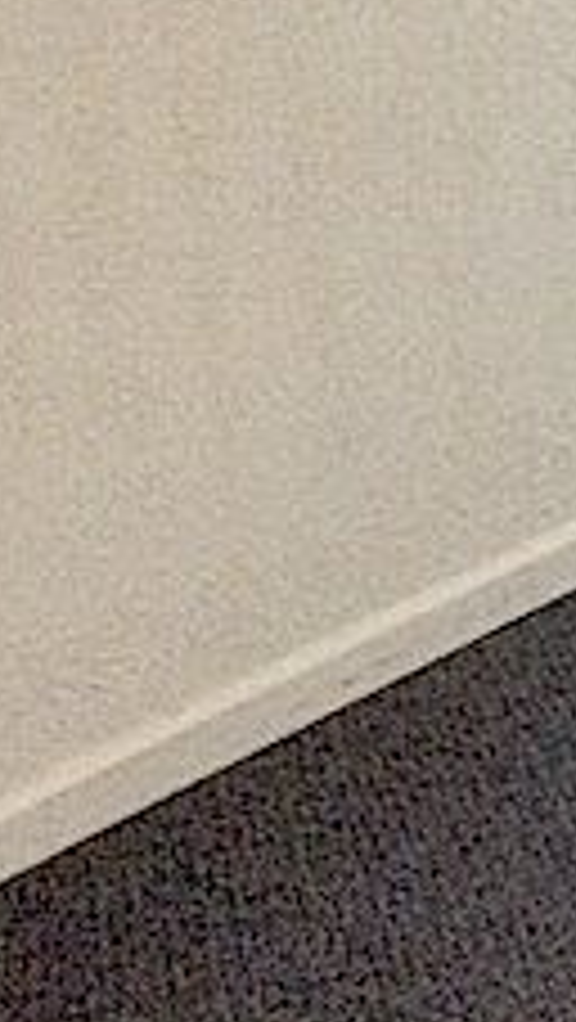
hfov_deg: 7.9
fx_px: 3632
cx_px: 1692
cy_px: 230
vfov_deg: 15.9
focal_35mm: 134
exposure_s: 1/15
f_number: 2.8
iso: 320
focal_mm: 3.85
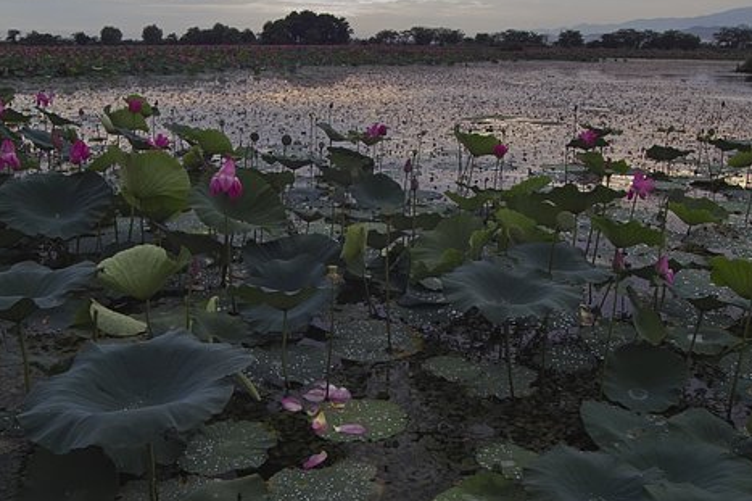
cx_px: 385
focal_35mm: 34
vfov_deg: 38.8
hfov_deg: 55.8
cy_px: 239
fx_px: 710
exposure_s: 1/20
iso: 100
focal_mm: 18
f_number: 8
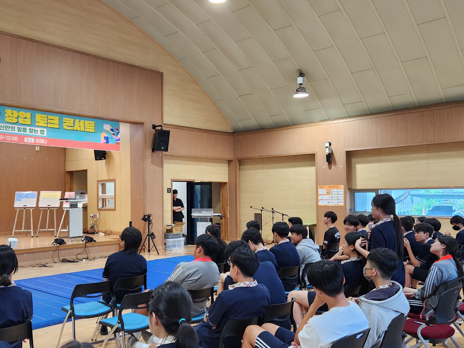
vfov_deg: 41.7
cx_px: 177
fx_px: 456
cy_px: 194
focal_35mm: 34
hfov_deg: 53.4
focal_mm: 5.4
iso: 125
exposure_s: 1/120
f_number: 1.8
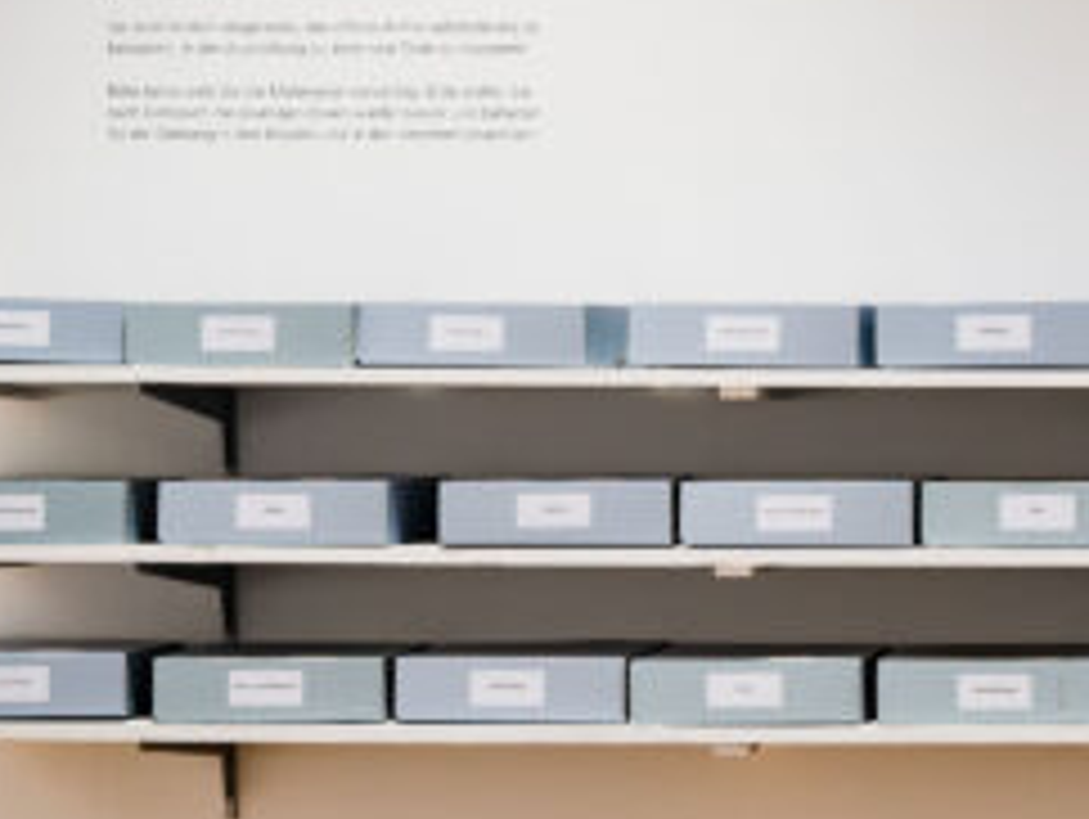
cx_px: 1148
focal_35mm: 119
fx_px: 3747
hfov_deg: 16.1
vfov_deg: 12.5
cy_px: 436
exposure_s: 1/2.5
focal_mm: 50
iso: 320
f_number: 8
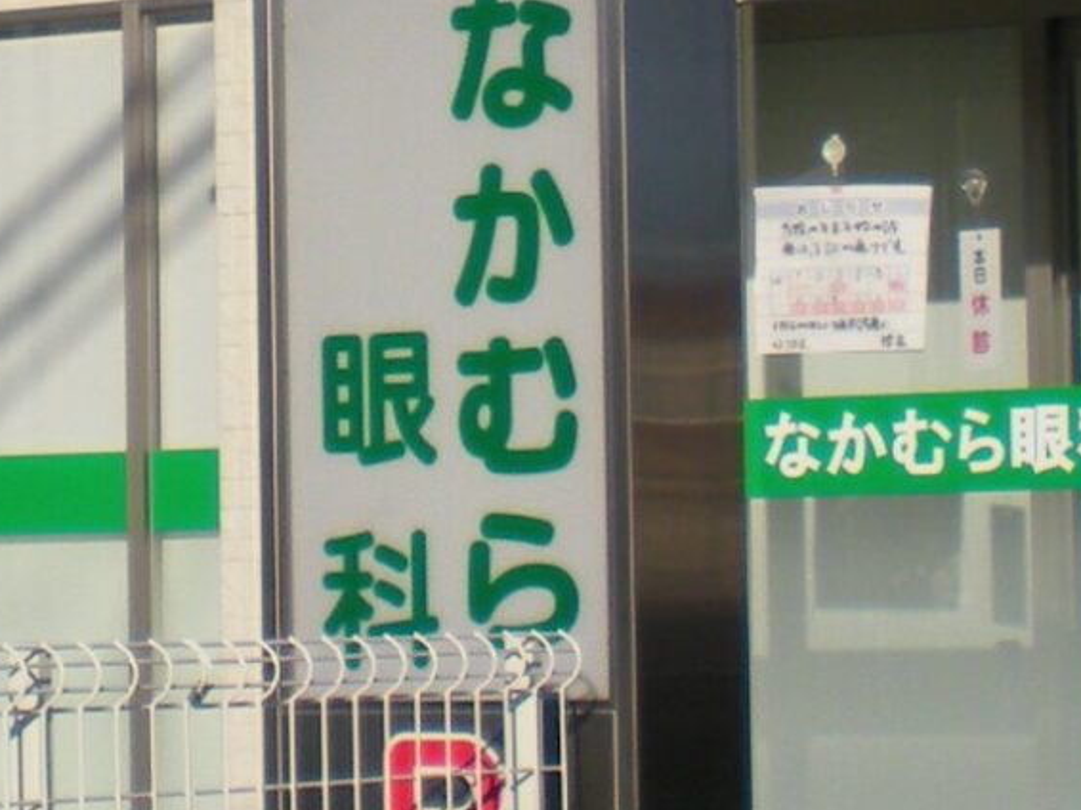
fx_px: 5369
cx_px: 430
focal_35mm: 172
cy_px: 199
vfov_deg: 8.6
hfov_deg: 11.5
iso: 64
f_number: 4.6
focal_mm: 6.3
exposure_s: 1/986
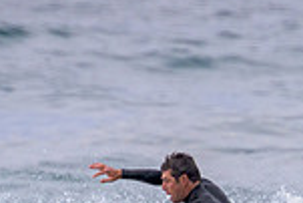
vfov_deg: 0.4
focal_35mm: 3065
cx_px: 193
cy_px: 280
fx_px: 25821
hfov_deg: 0.7
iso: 1100
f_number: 11
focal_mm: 800
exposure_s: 1/2000
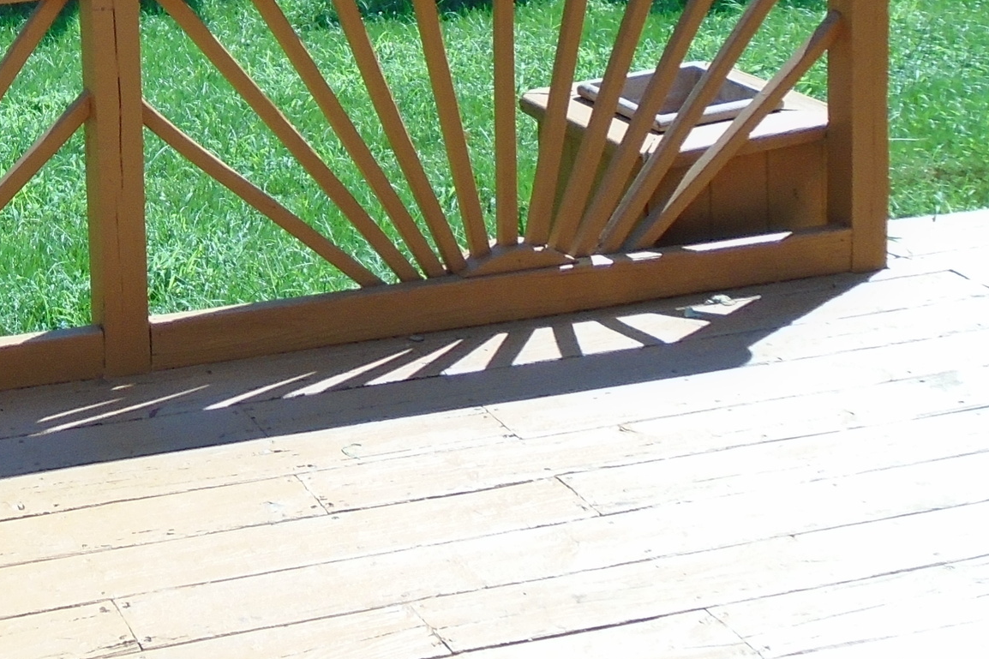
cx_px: 20
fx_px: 1978
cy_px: -172
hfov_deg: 26.7
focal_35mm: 72
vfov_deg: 17.8
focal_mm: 4.6
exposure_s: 1/500
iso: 100
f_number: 3.2
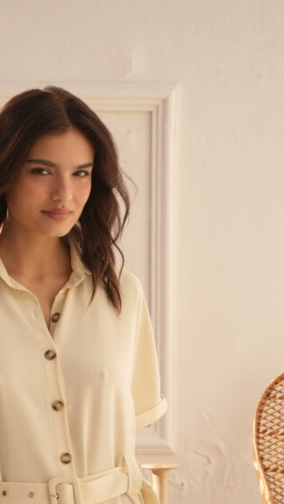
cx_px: 31
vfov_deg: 24.6
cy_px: 406
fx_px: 1138
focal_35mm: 85
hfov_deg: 14.1
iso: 200
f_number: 11
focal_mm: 50
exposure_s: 1/125
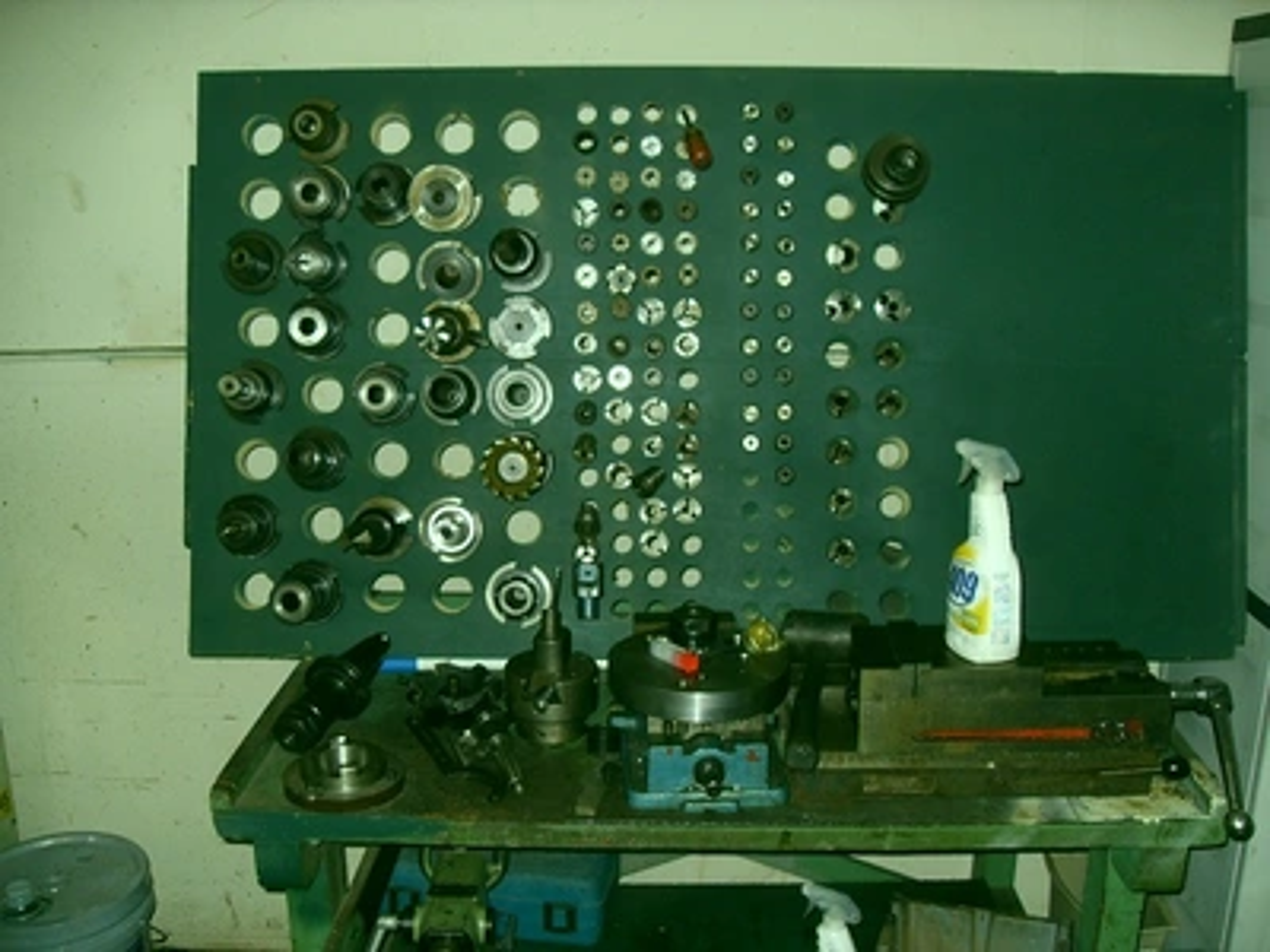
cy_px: 476
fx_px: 1247
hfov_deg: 54.0
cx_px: 635
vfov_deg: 41.8
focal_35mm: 34
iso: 100
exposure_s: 1/45
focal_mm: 6.3
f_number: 2.8
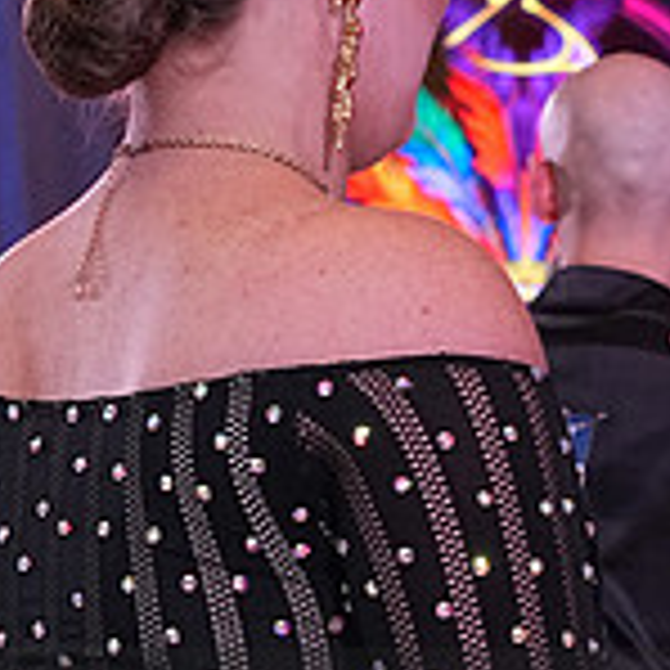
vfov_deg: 5.6
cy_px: 800
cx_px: 573
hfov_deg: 5.6
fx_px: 6832
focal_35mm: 312
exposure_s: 1/250
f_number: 8
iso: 2500
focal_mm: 63
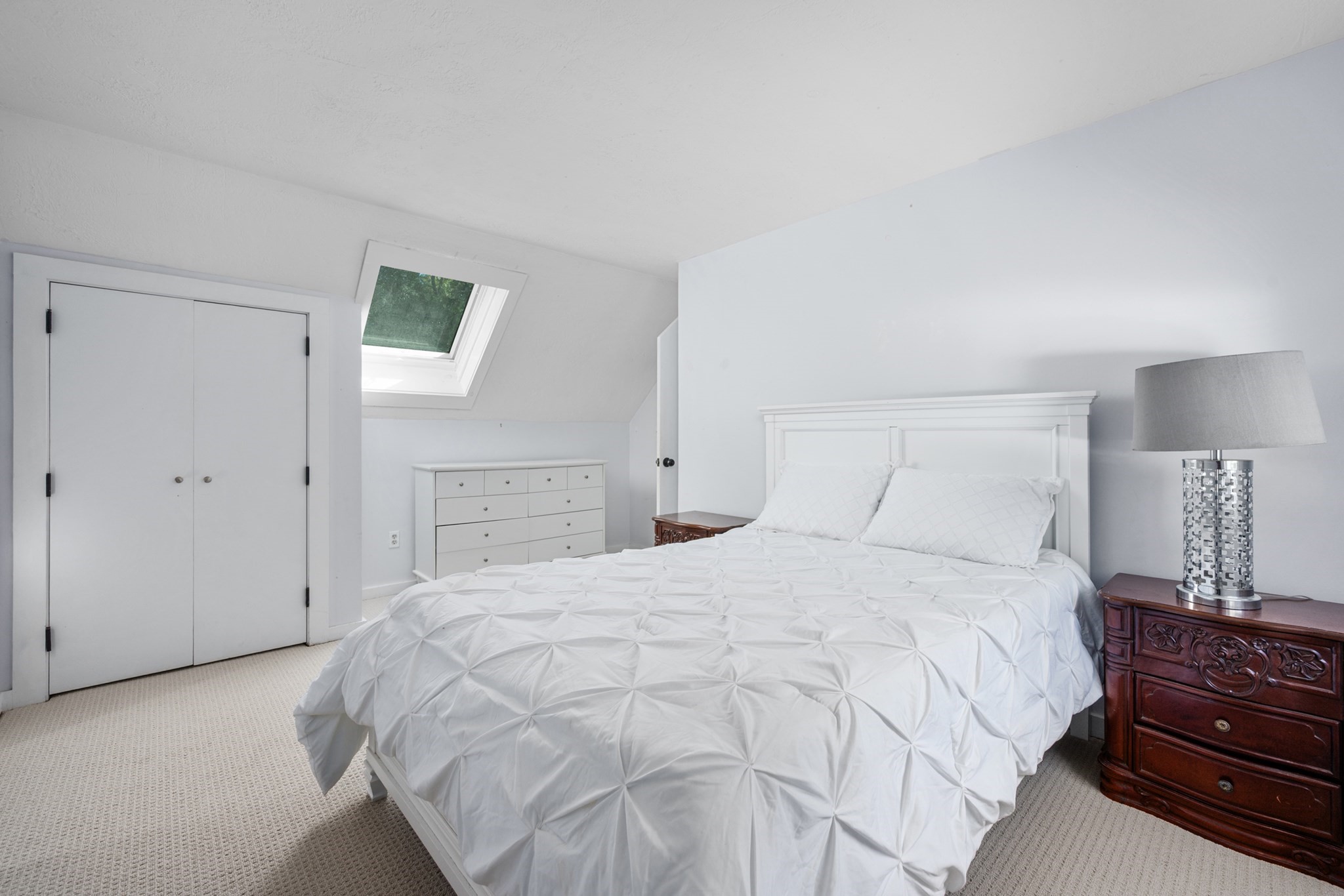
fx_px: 560
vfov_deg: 77.3
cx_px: 672
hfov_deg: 100.4
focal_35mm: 15
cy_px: 448
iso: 320
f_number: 8
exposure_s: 1/6
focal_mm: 15
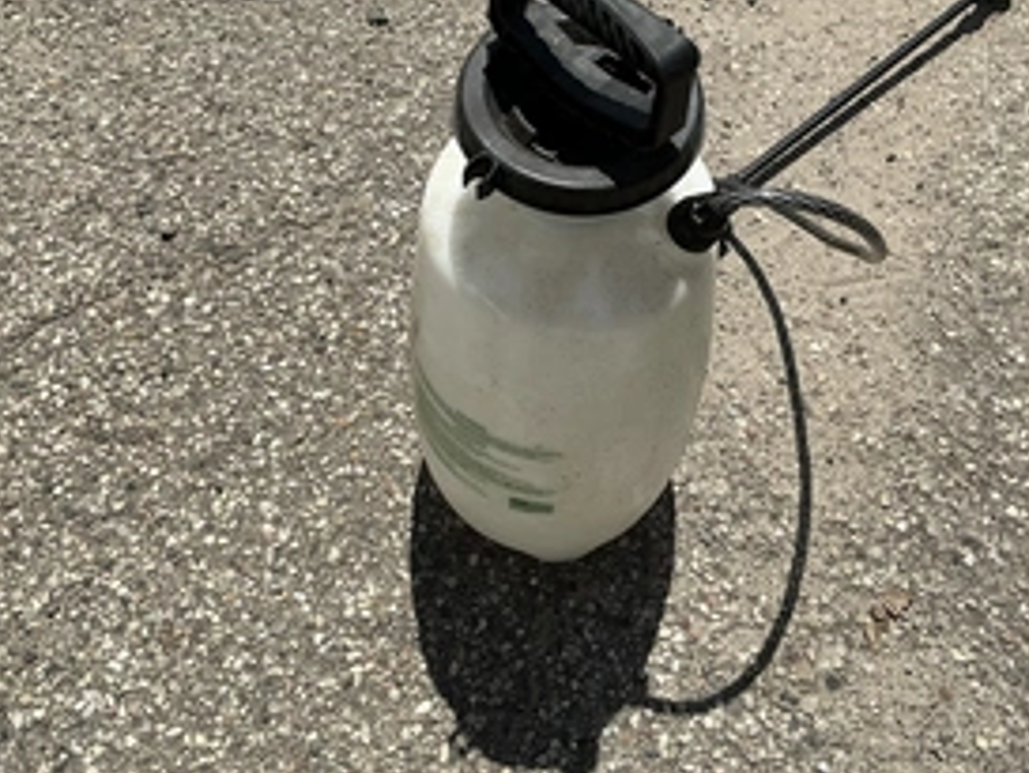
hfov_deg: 45.8
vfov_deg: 34.8
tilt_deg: -55.0
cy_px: 245
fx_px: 1219
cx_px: 524
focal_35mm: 41
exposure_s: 1/3322
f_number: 1.8
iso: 25
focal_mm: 3
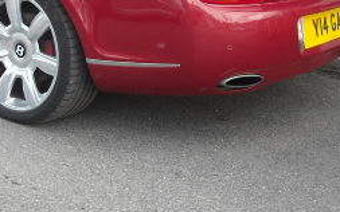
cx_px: 31
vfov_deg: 13.6
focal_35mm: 94
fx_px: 871
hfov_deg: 21.6
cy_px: -21
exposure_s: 1/161
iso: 64
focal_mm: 5.7
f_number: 2.8
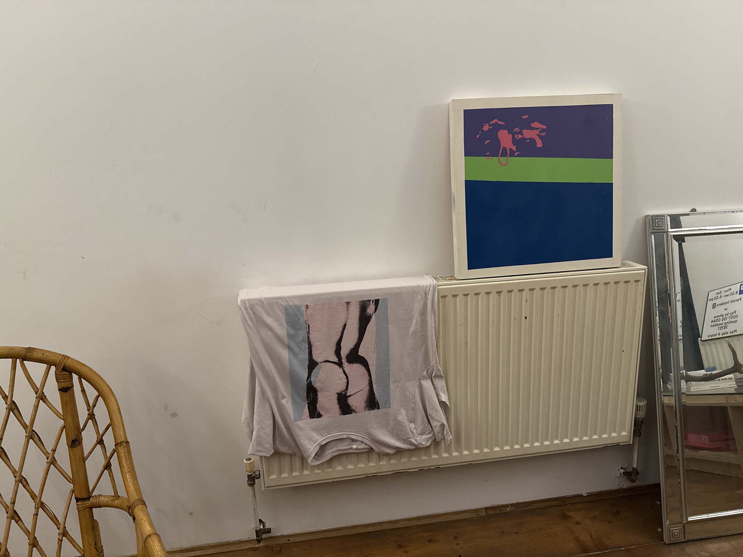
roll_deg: +2.5
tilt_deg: -14.3
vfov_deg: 56.8
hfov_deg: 71.6
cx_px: 372
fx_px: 515
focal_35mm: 24
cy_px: 278
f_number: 1.78
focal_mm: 6.76
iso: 800
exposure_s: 1/60
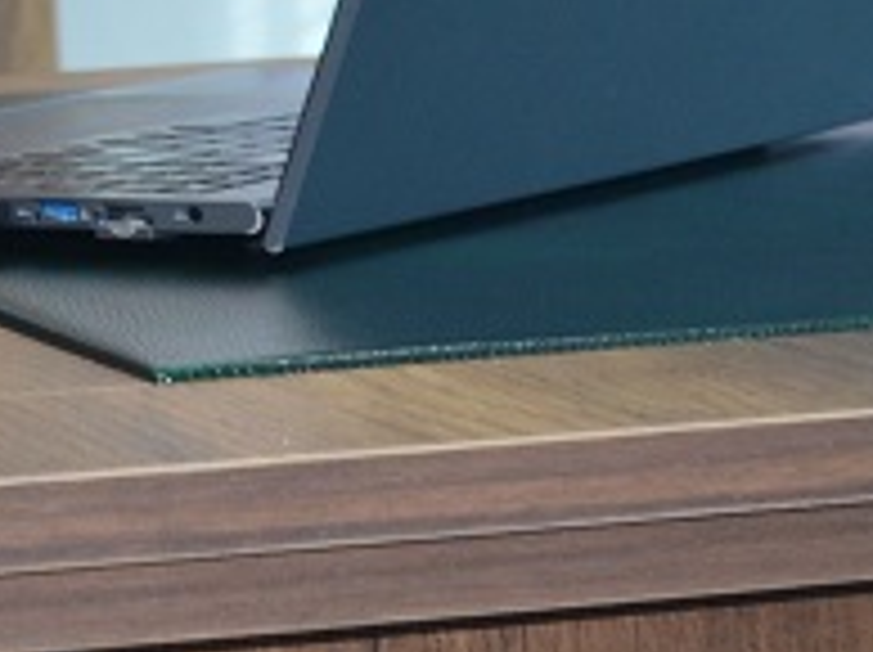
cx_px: -824
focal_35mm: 209
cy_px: -407
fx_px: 5264
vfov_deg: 7.0
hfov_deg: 9.0
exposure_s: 1/125
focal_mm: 22
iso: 400
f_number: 3.8
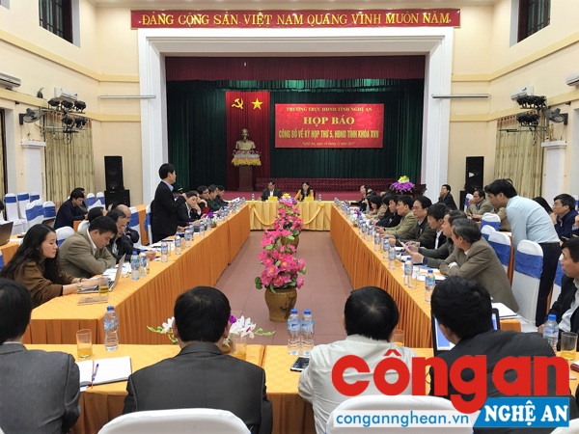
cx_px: 290
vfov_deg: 48.2
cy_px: 217
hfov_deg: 61.7
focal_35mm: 29
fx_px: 485
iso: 50
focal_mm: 4.15
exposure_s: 1/17
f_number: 2.2
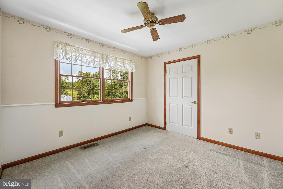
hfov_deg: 101.9
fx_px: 115
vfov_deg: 78.8
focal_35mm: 15
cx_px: 142
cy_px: 94
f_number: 8
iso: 500
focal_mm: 14.6
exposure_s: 1/80
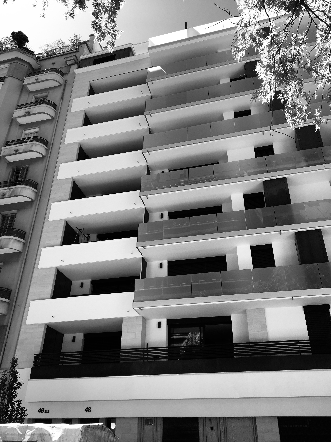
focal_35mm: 29
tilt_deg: +30.3
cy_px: 221
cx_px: 166
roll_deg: -1.9
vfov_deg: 61.7
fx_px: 370
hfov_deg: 48.2
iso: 25
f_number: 2.2
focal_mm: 4.15
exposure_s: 1/466
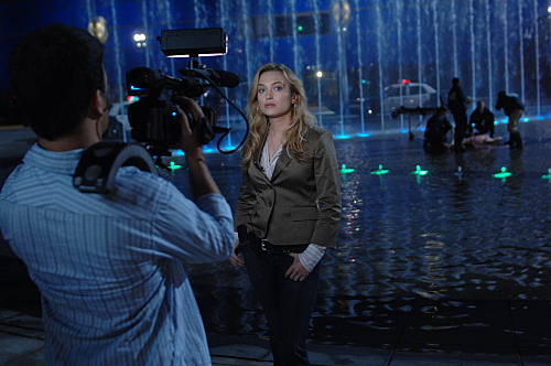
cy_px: 183
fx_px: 642
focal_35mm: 42
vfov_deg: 31.8
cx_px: 276
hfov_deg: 46.5
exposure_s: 1/80
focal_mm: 28
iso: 800
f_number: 2
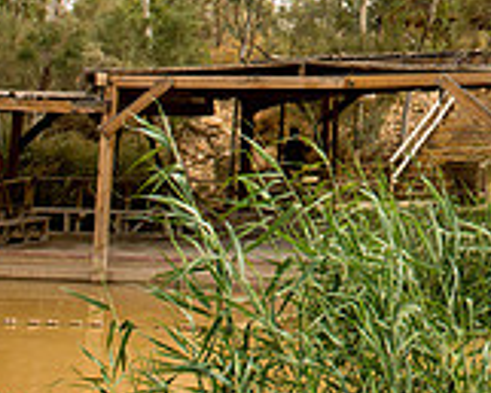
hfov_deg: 21.3
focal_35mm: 81
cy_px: -148
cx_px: 643
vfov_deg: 17.5
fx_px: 1178
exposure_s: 1/2000
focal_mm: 24
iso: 200
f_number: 2.8
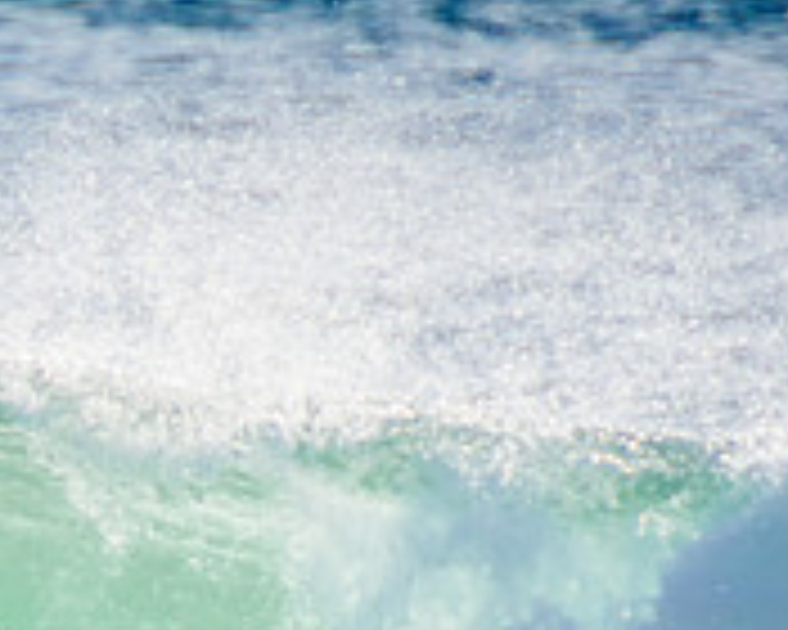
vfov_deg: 0.8
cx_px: -324
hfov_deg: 1.0
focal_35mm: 1869
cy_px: 763
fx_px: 43588
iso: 320
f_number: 5.6
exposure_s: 1/2000
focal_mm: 400
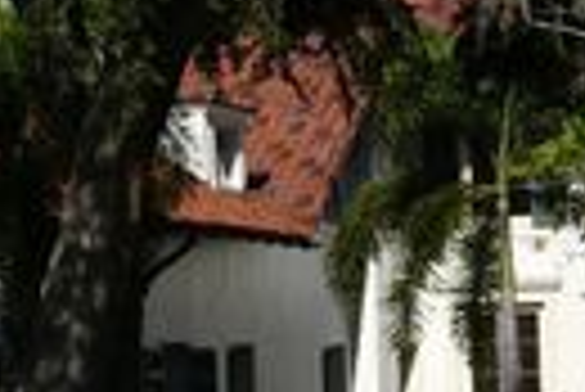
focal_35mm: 237
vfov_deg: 5.7
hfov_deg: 8.5
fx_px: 3856
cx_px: 891
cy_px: 640
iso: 100
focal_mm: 24
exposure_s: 1/320
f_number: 9
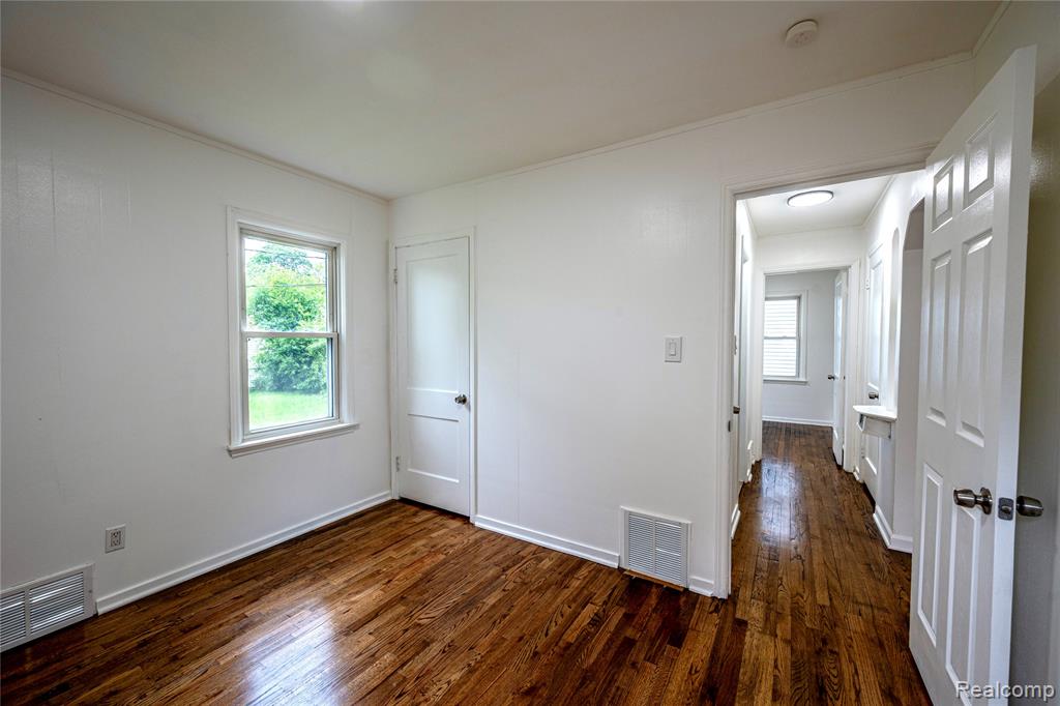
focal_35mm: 14
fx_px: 412
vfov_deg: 81.2
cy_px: 353
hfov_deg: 104.3
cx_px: 530
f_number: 8
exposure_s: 1/25
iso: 200
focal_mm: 14
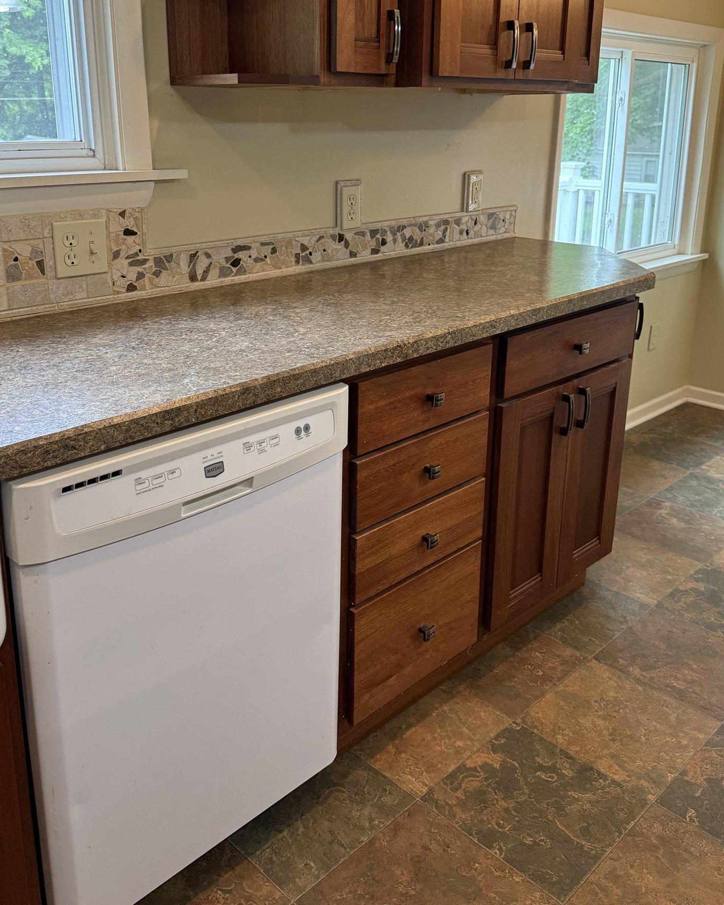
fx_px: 830
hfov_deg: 47.1
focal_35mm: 31
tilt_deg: -16.0
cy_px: 357
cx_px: 334
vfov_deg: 56.7
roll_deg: -0.7
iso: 320
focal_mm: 6.76
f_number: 1.78
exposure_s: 1/120
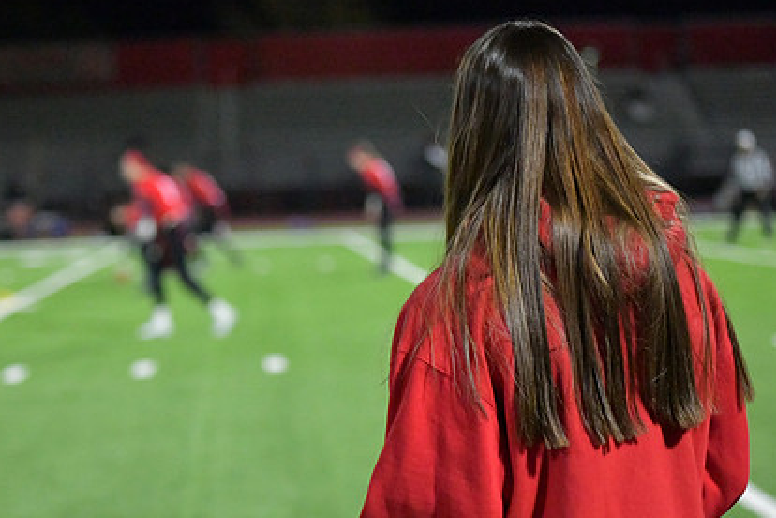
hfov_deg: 20.8
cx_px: 311
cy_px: 311
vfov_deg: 14.0
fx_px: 2112
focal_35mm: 98
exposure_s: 1/2500
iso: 12800
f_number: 3.2
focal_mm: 70
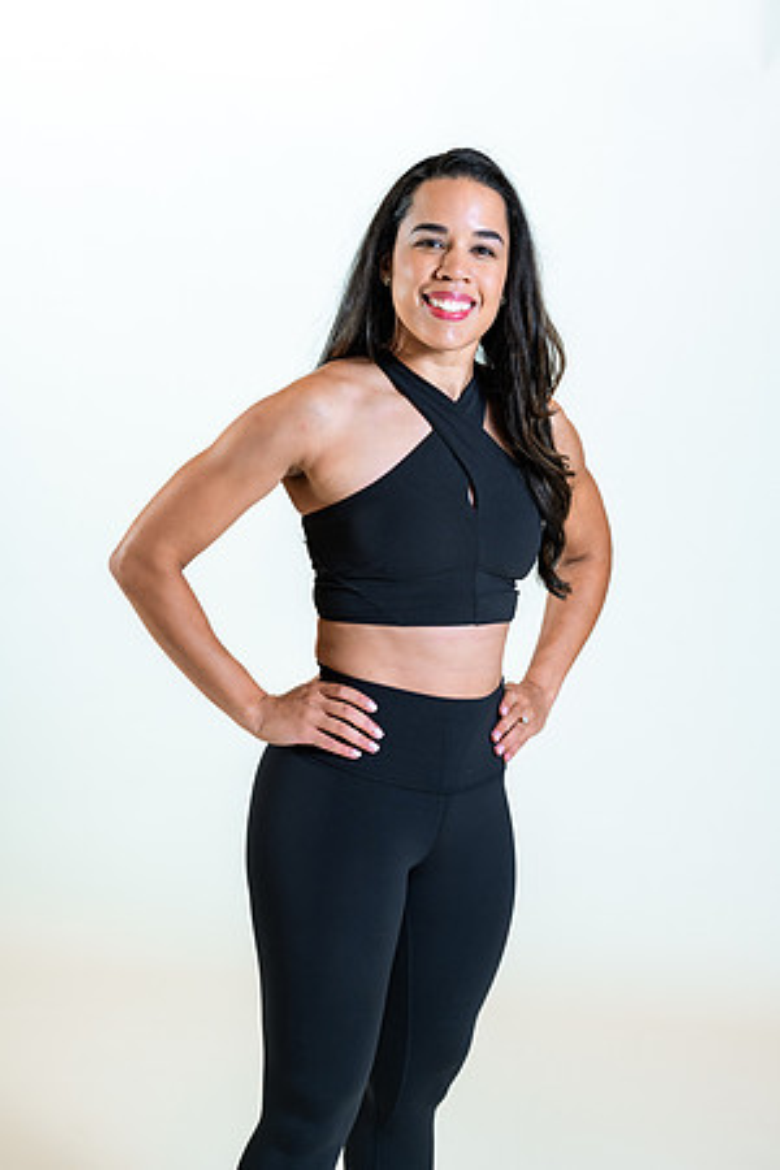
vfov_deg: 23.9
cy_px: 585
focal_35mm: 85
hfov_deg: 16.1
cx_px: 390
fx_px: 2762
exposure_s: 1/125
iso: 320
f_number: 4
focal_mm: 85
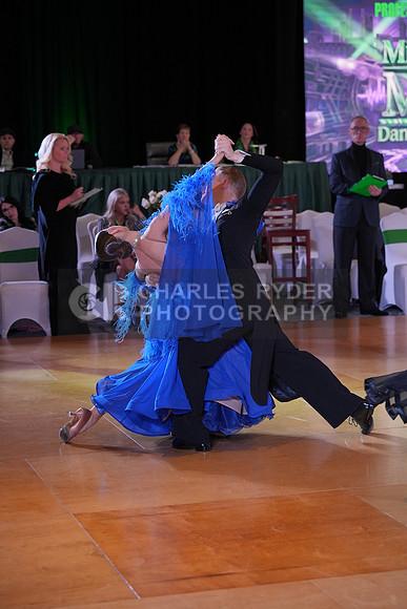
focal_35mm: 84
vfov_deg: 24.2
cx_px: 204
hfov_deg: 16.3
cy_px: 304
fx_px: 1424
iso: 2500
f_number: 4
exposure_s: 1/400
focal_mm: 84
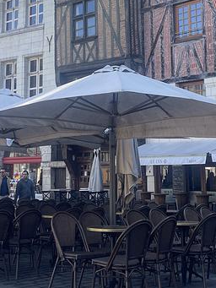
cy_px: 76
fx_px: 507
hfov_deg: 24.0
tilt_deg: +12.1
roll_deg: -0.2
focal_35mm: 61
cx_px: 105
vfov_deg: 31.2
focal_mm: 4.2
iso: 32
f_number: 1.6
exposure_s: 1/698
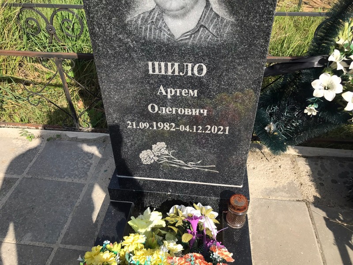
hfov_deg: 63.4
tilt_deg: -36.5
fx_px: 286
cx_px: 176
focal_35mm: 28
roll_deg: +3.3
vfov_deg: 49.7
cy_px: 132
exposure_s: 1/1808
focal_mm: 3.99
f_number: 1.8
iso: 20
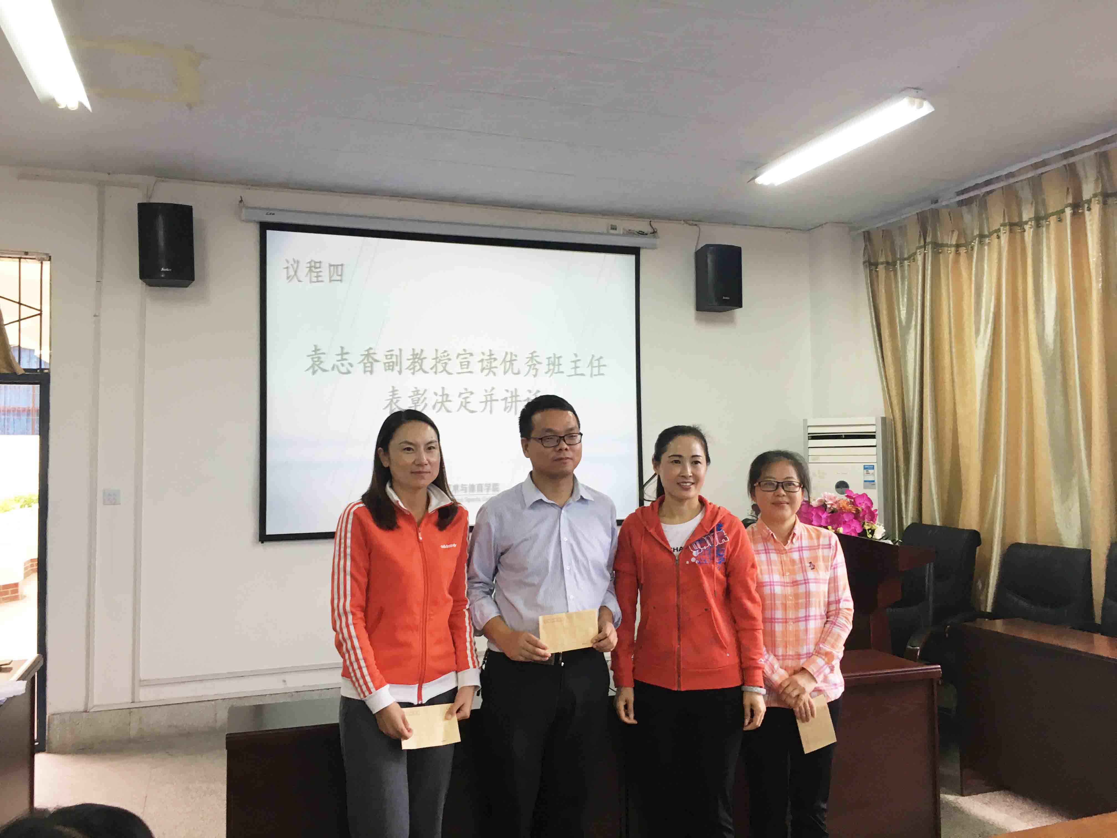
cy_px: 419
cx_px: 558
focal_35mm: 29
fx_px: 936
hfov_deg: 61.7
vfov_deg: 48.2
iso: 80
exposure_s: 1/33
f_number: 2.2
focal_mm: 4.15
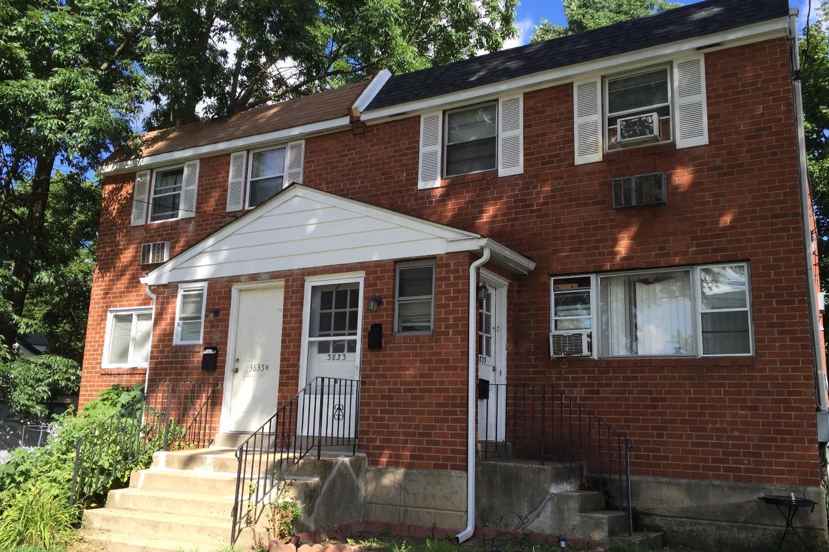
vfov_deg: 42.3
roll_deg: -1.6
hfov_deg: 60.3
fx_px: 714
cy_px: 285
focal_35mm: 31
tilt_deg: +10.9
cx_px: 417
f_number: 2.2
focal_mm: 4.15
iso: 32
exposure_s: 1/775
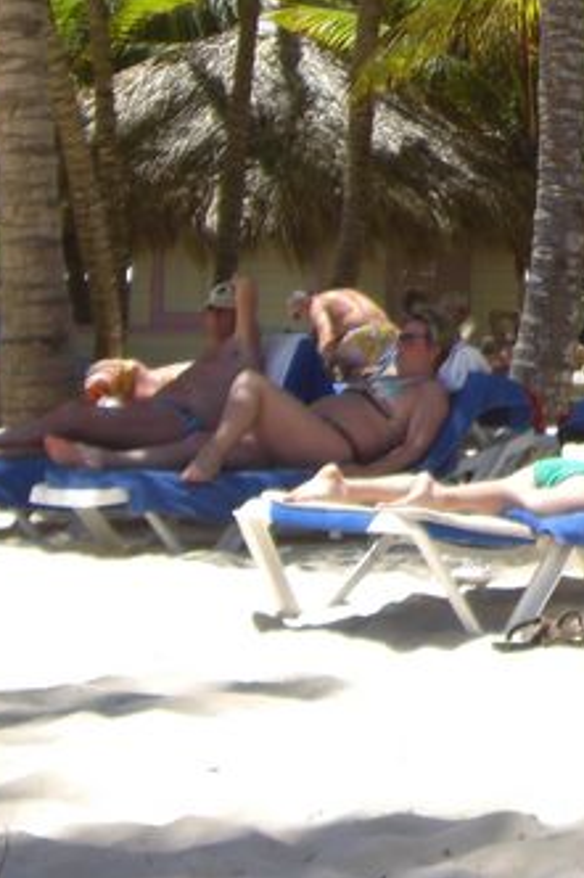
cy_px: -90
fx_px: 2972
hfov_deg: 10.7
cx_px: 978
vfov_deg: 16.3
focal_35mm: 122
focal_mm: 6.2
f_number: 2.7
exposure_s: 1/1000
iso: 64
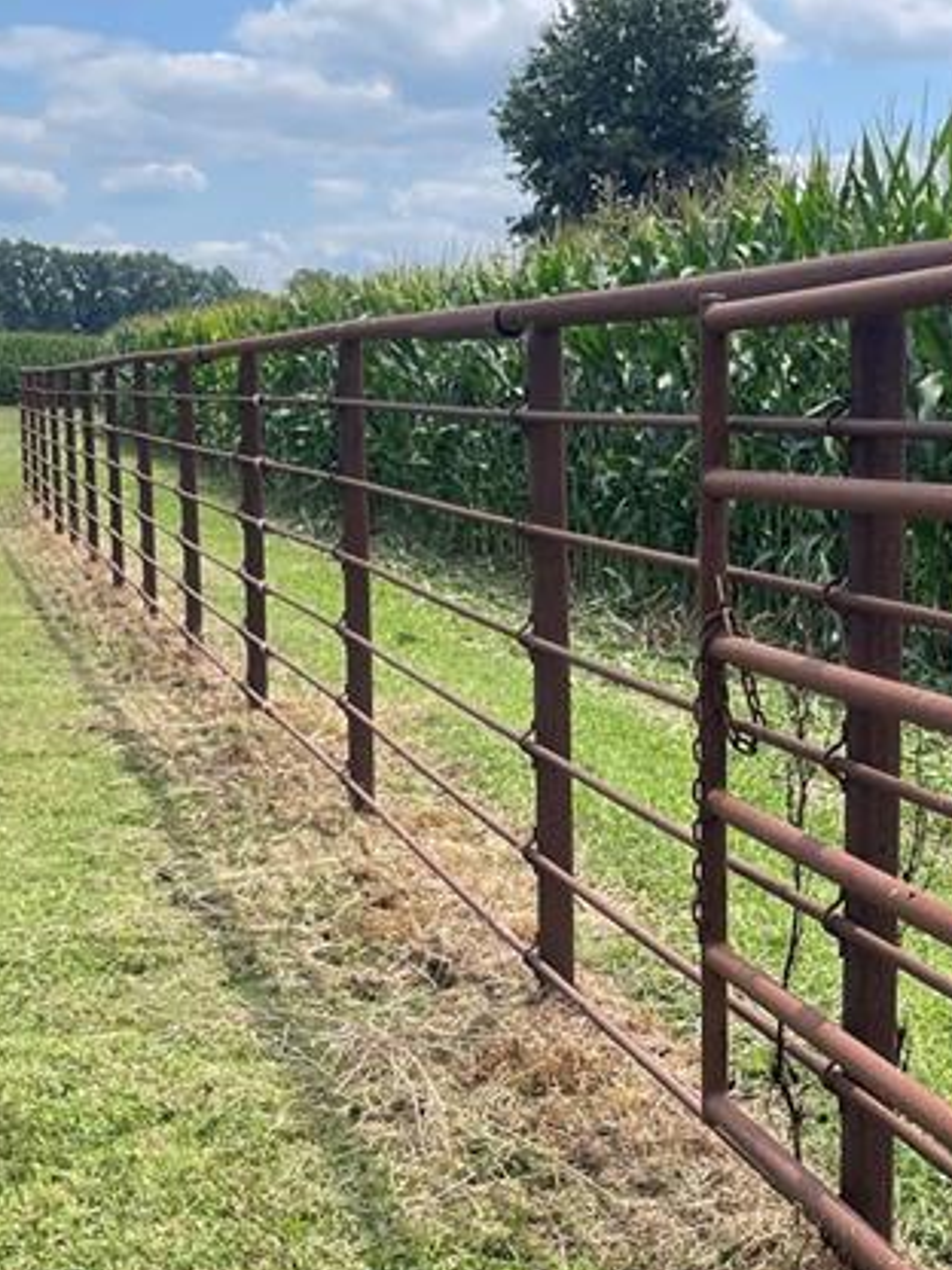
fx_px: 2347
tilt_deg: -9.5
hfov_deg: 22.5
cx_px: 802
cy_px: 876
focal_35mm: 64
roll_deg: -0.9
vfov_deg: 30.0
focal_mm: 4.2
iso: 32
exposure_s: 1/2257
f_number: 1.6
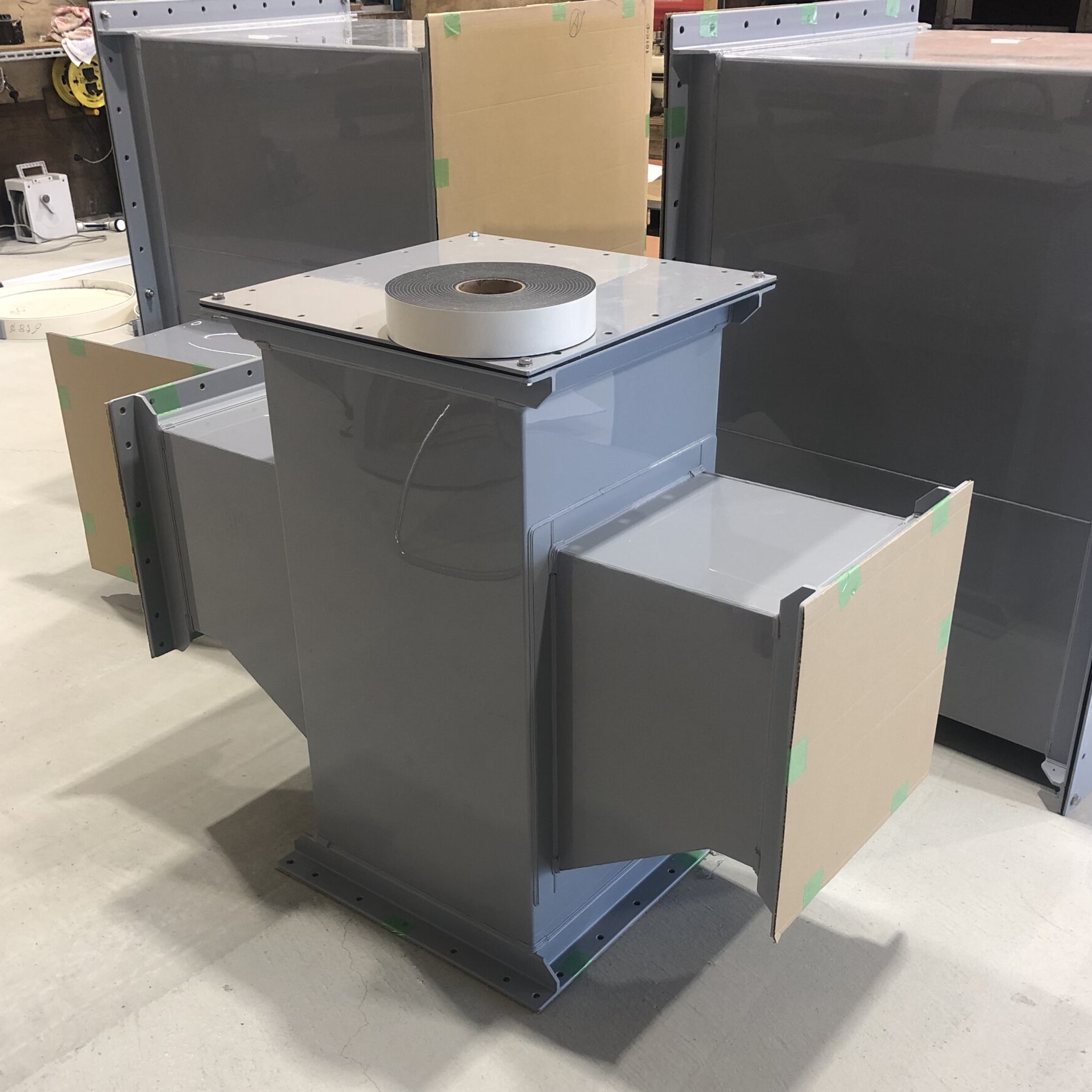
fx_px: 1285
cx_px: 534
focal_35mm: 36
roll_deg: +0.8
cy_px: 667
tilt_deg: -27.9
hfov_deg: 46.0
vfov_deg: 45.7
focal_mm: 4
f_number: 1.8
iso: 40
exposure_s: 1/24
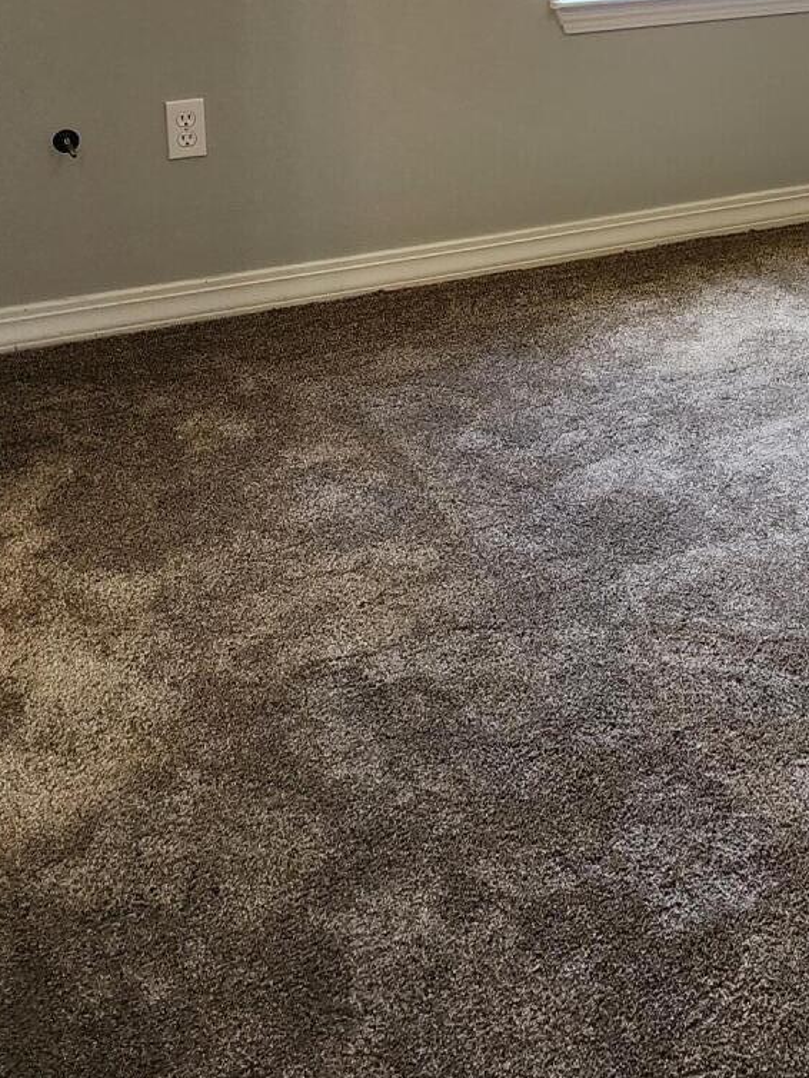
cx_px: 925
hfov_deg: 22.5
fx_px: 1900
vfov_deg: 30.5
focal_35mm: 61
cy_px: 144
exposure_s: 1/120
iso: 250
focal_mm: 6.4
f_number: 1.8
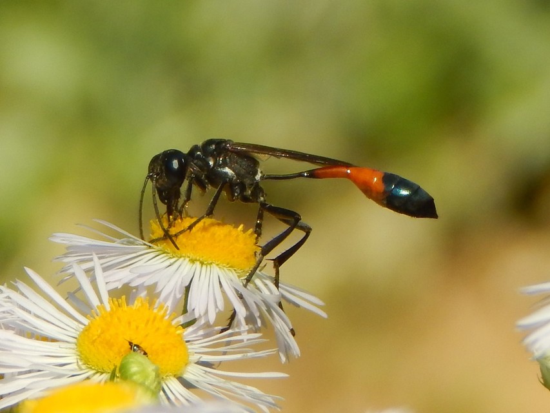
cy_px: 206
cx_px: 275
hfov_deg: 9.6
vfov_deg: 7.2
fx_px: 3289
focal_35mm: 207
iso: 125
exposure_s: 1/500
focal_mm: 37.1
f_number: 5.4
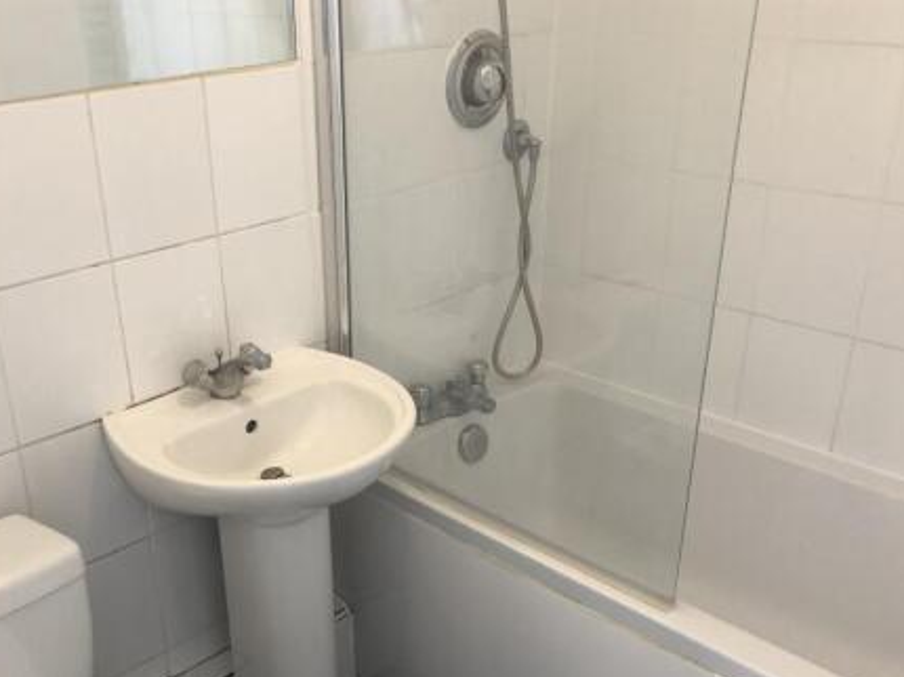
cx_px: 352
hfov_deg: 48.6
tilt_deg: -25.8
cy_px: 440
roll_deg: +3.1
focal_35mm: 38
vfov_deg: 37.4
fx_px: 992
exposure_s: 1/17
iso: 50
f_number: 1.8
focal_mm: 4
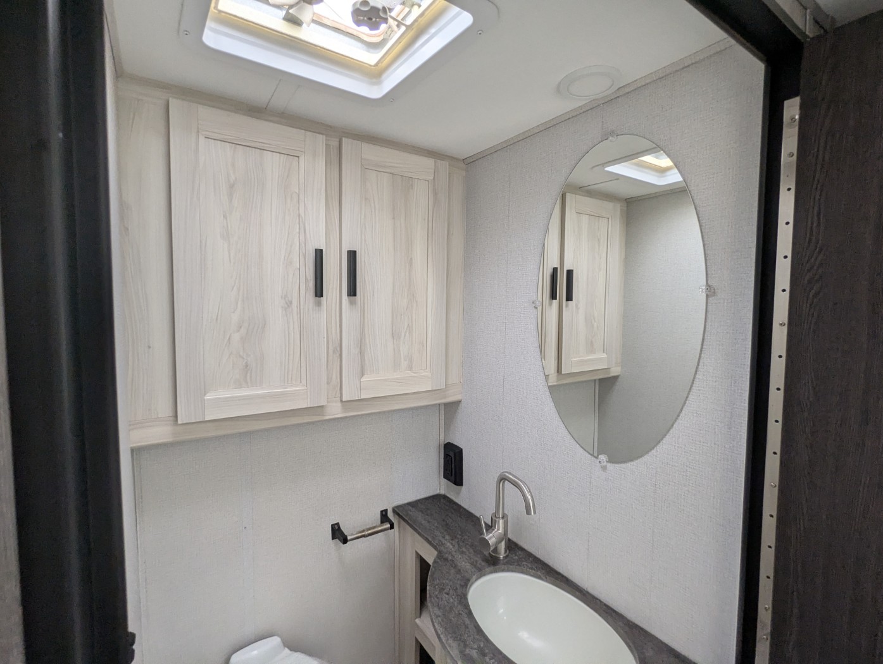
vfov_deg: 78.2
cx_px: 442
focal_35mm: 16
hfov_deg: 94.4
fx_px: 409
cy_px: 332
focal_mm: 2.35
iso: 104
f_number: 2.2
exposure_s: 1/310
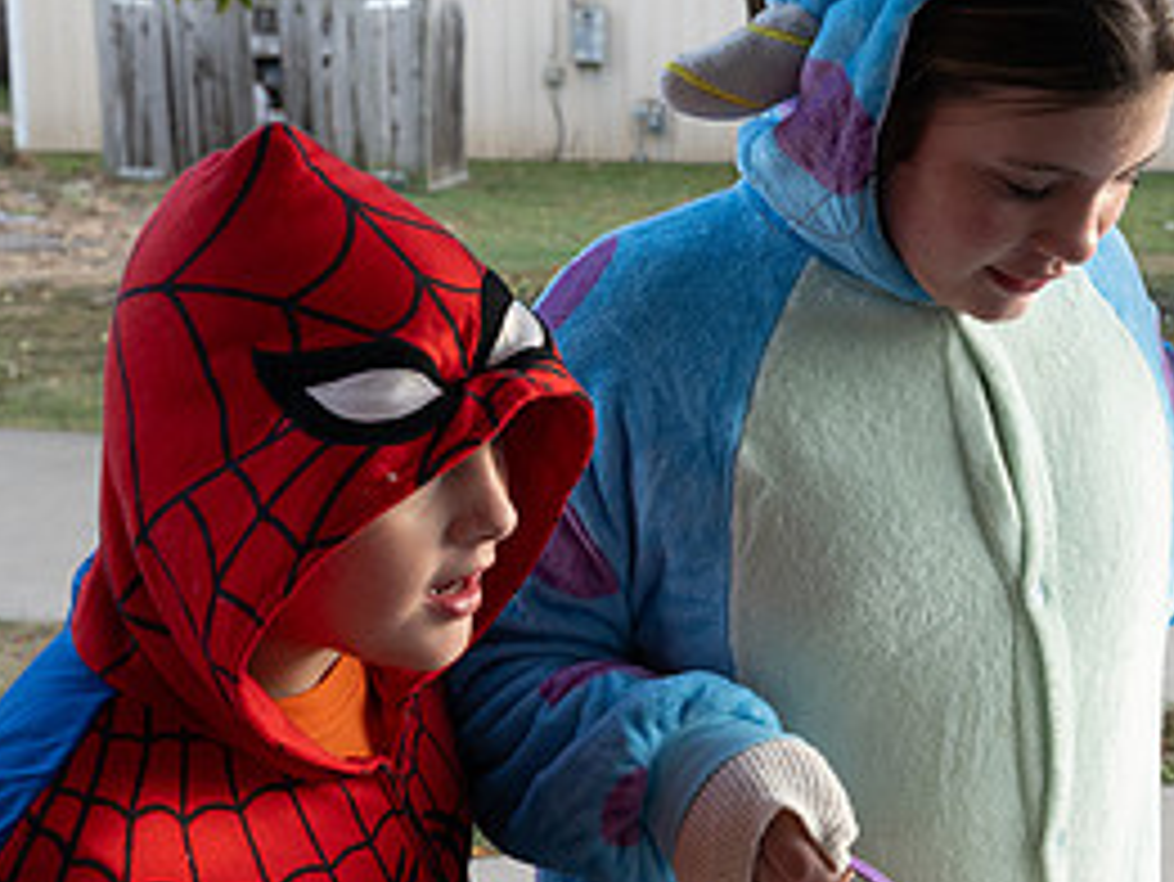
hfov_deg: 29.4
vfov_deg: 22.6
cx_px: 874
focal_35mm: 65
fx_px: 2205
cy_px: 517
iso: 500
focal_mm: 24
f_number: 5
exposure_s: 1/160
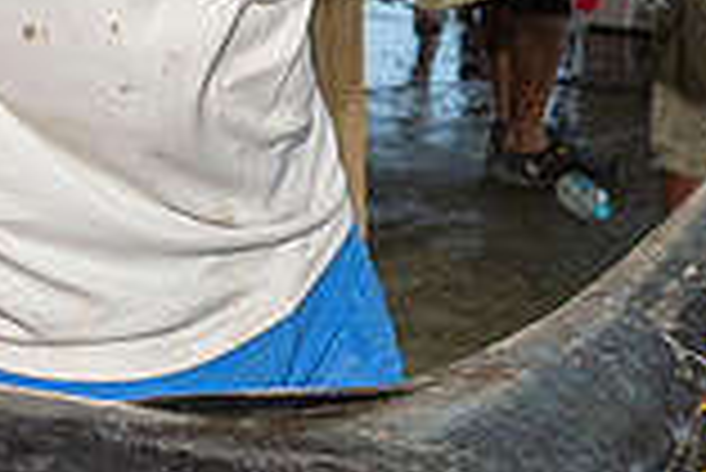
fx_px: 2316
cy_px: 157
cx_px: 459
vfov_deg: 11.6
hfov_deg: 17.3
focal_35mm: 118
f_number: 8
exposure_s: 1/100
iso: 125
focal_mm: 32
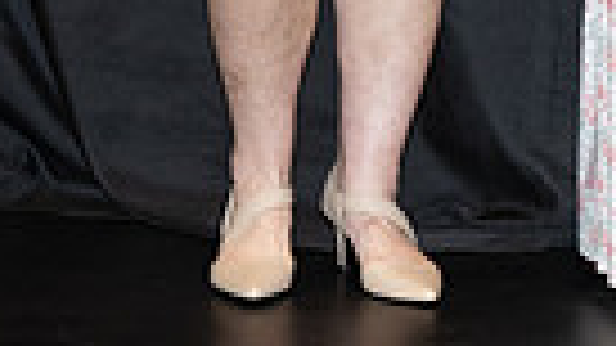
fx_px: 6320
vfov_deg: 3.1
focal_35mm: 387
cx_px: 835
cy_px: -584
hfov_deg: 5.5
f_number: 5
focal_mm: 75
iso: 1000
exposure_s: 1/125
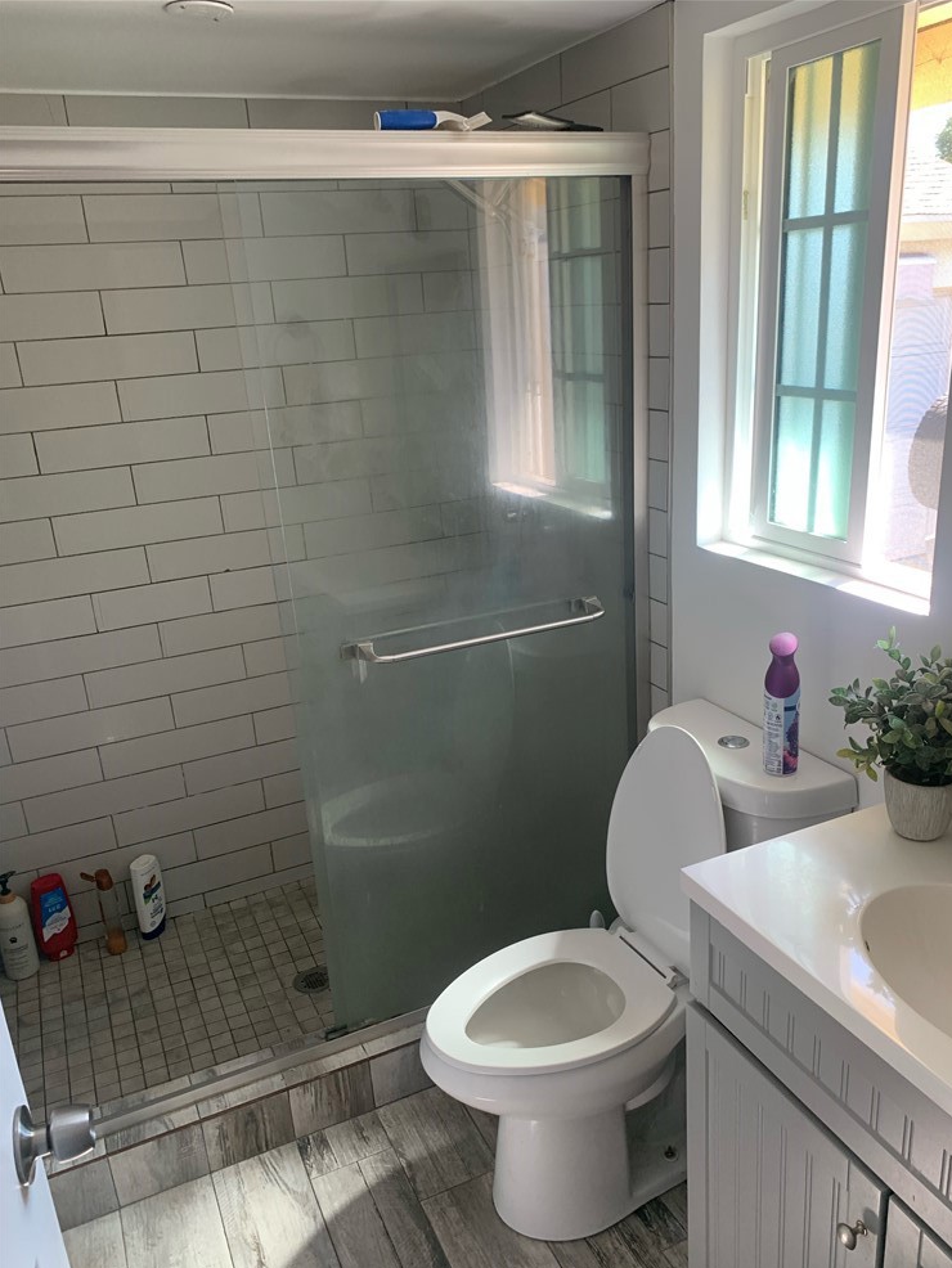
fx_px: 990
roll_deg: +4.2
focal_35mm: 27
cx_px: 493
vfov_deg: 65.3
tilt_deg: -16.0
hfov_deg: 51.4
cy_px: 657
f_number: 1.8
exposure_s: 1/120
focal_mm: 4.25
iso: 100
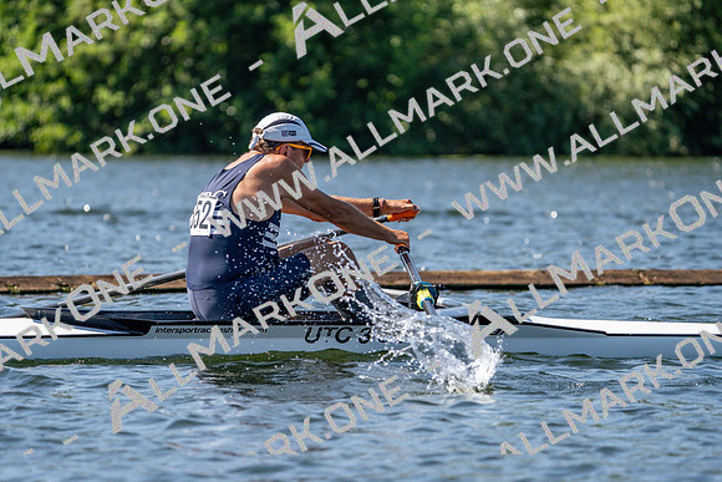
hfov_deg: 7.3
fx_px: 5657
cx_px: 361
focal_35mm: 282
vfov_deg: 4.9
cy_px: 241
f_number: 5.6
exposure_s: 1/1600
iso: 320
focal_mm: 282
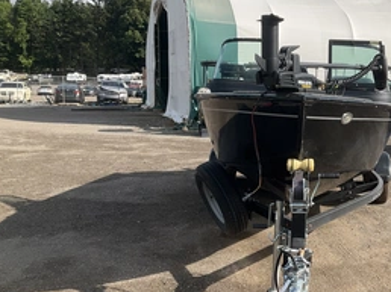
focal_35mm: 45
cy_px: 172
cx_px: 296
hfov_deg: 40.8
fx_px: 508
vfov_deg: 32.1
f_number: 1.8
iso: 25
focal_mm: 3
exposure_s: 1/1577
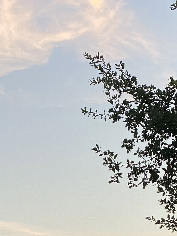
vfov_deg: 18.9
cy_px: 337
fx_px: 634
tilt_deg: -0.9
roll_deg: -0.4
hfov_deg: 15.8
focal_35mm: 93
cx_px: 53
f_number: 1.8
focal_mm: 4.25
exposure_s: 1/121
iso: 100
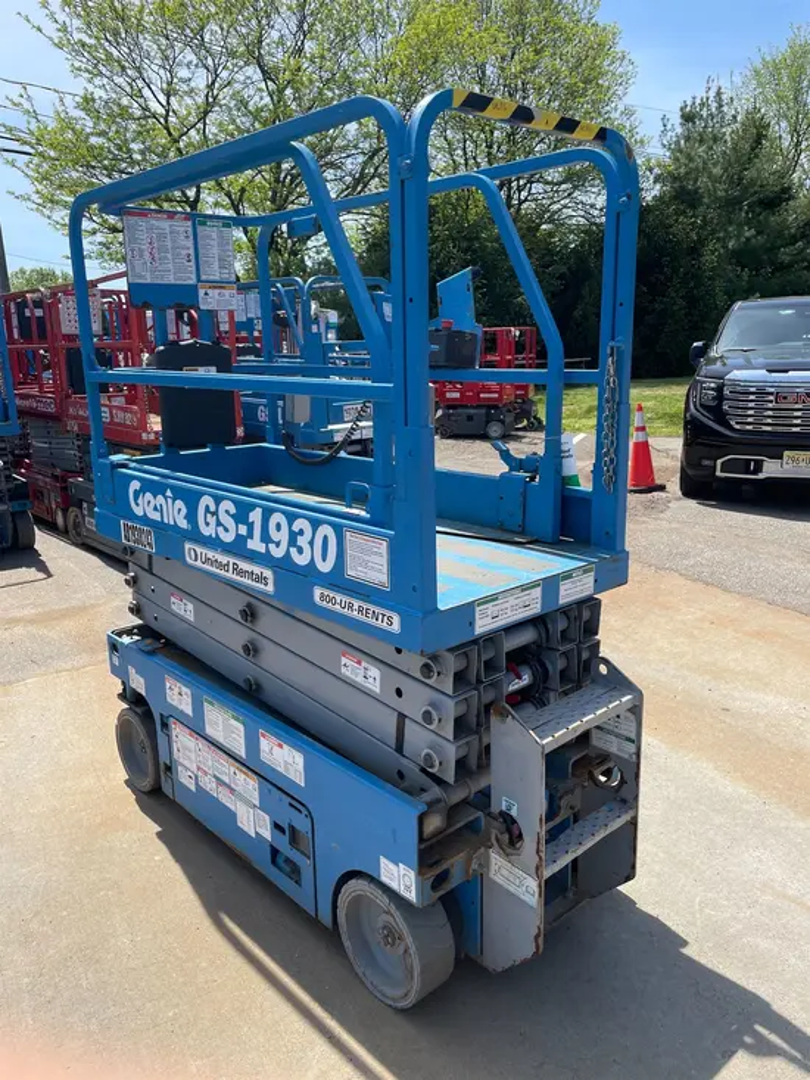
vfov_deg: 67.3
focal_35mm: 26
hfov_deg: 53.1
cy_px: 540
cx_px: 405
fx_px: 811
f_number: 1.6
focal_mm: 4.2
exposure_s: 1/1715
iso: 32
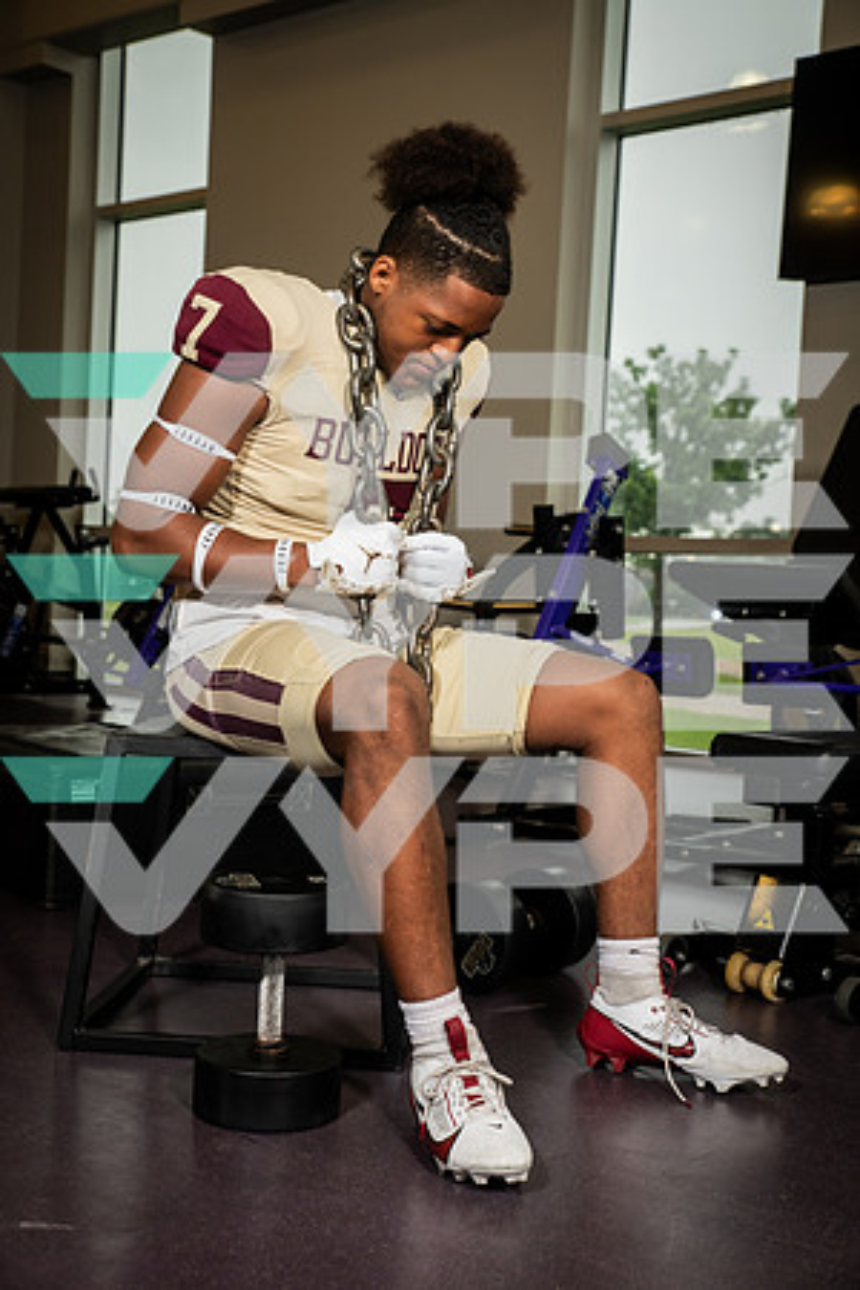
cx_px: 430
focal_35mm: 48
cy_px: 645
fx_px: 1720
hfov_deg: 28.1
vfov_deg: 41.1
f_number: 5.6
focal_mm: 48
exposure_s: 1/250
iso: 500
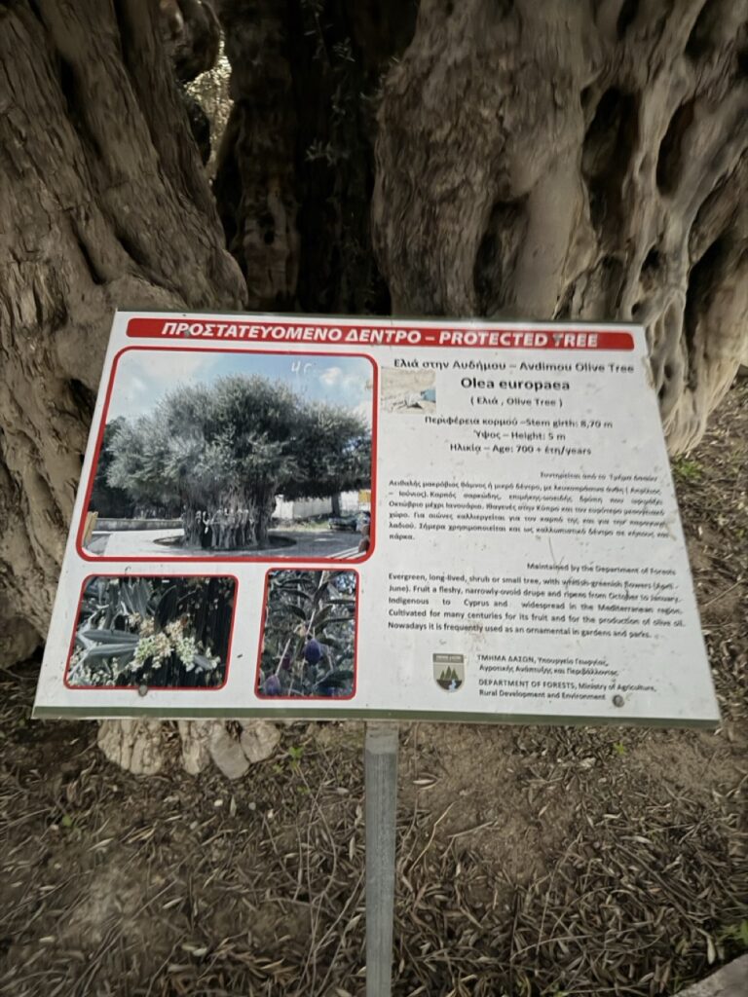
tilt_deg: -32.1
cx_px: 374
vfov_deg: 71.6
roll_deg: +0.3
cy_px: 498
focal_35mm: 24
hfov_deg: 56.8
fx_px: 691
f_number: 1.78
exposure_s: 1/10
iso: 1000
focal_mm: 6.76
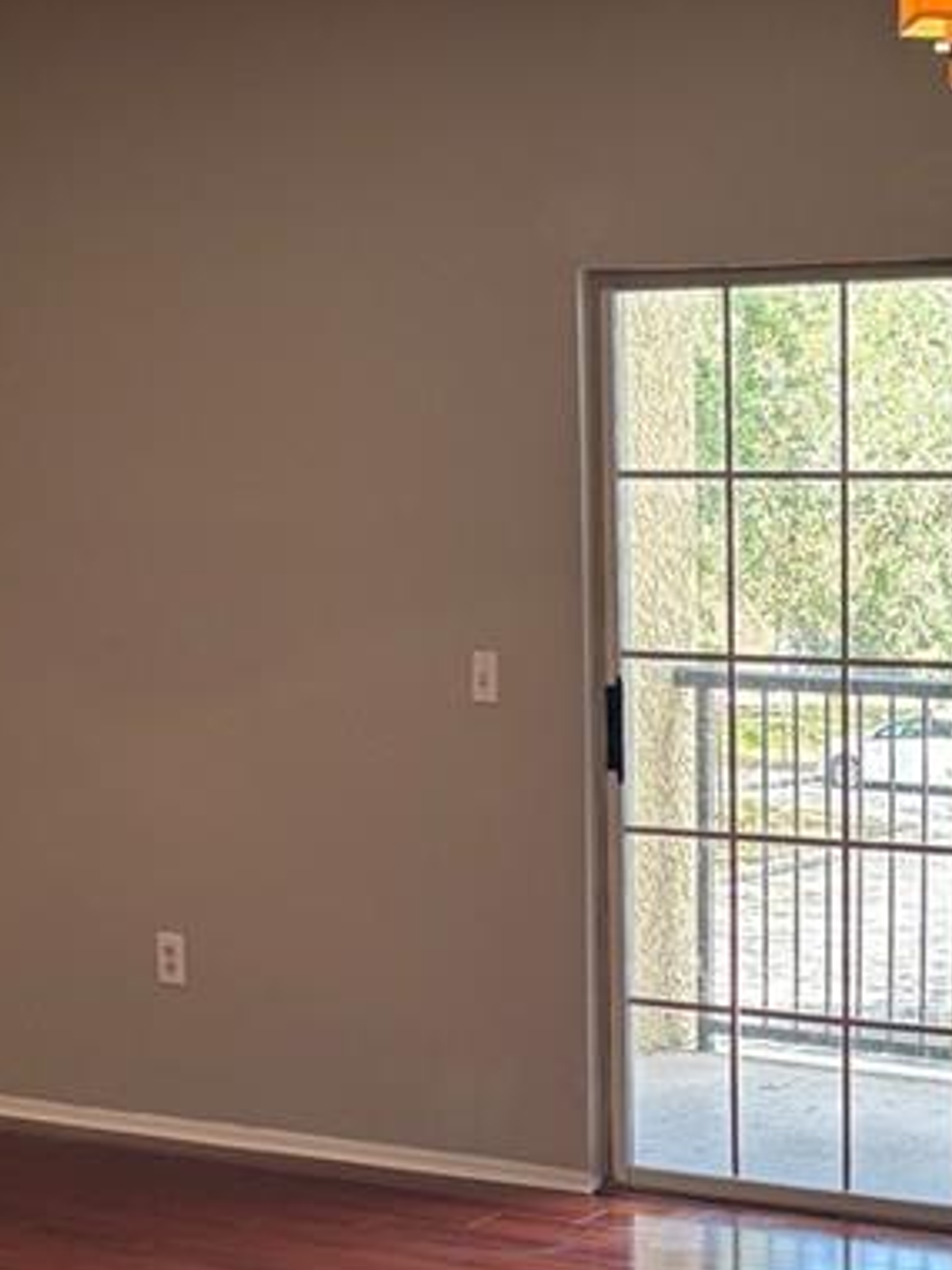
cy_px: 976
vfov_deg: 23.6
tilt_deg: -9.8
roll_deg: -0.4
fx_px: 3007
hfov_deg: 17.7
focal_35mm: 82
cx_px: 882
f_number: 1.6
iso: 80
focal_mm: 5.96
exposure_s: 1/120
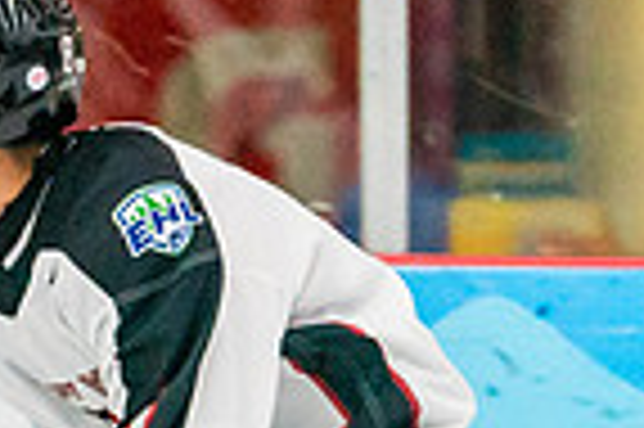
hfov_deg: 1.7
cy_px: 898
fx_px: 21406
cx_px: 148
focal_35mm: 1198
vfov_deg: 1.1
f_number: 2.8
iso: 3200
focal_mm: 200
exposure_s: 1/1250
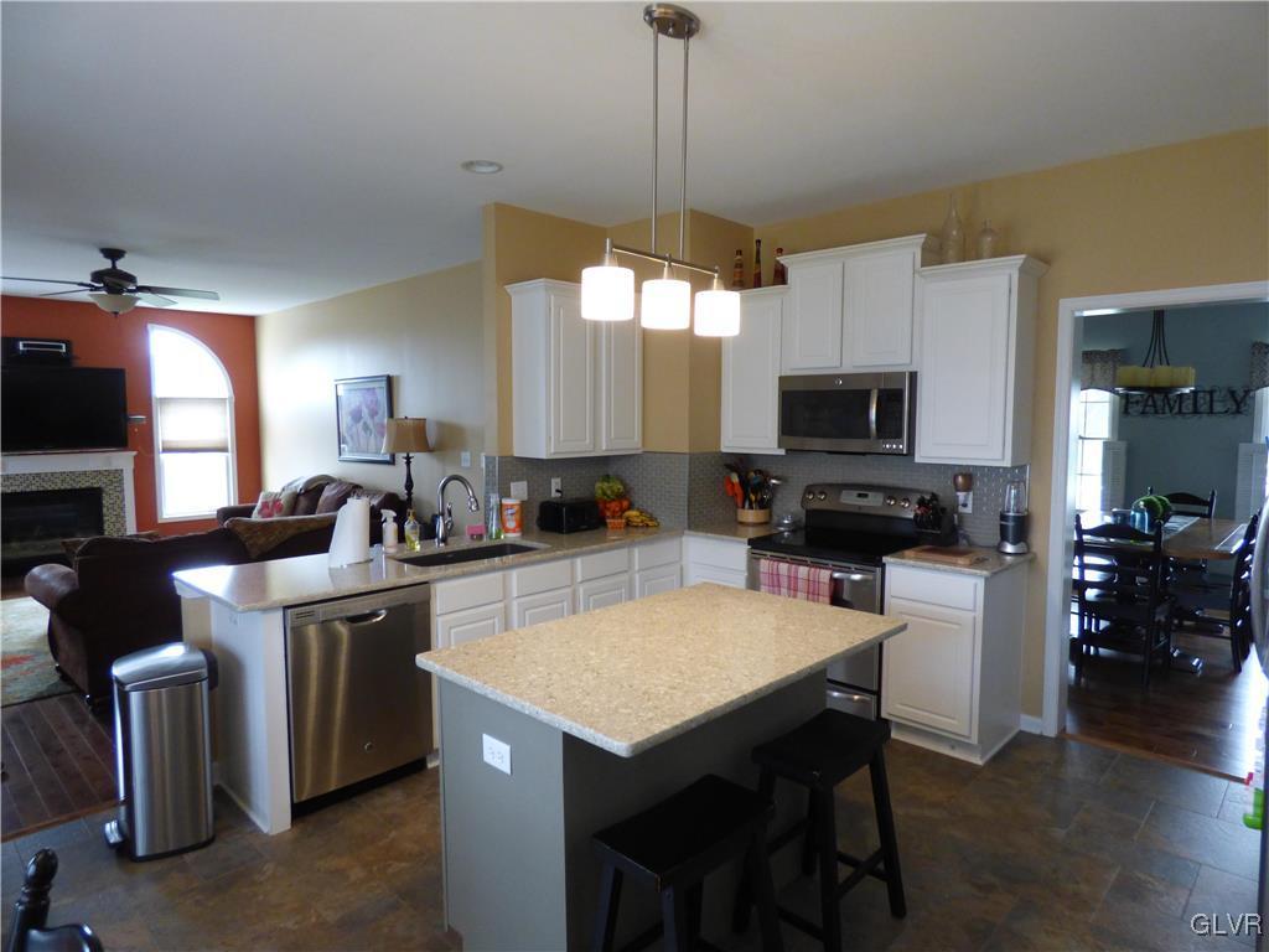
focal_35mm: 20
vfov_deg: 66.0
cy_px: 476
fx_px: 733
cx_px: 634
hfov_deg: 81.7
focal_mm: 3.58
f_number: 2.8
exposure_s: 1/60
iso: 320
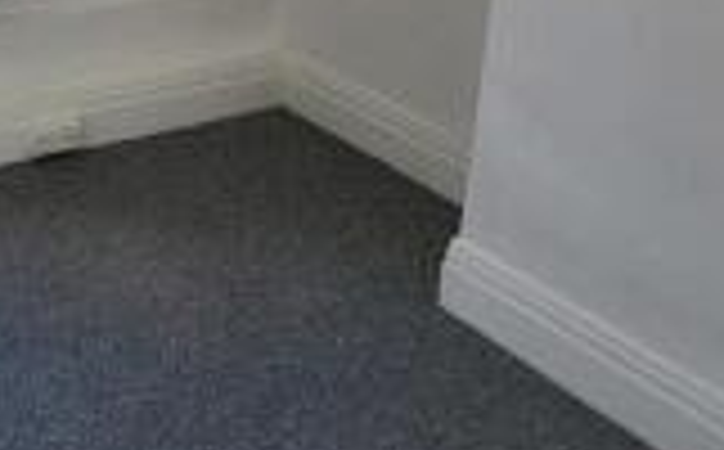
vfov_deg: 23.6
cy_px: -83
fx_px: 985
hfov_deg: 38.7
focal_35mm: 50
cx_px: 137
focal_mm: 1.74
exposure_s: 1/100
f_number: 2.2
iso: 32
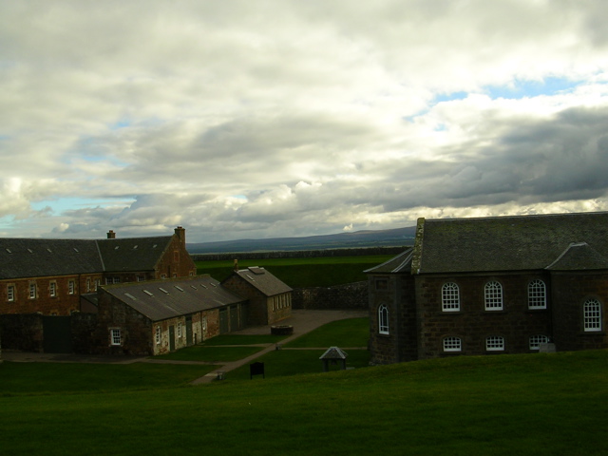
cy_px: 228
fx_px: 667
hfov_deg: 49.0
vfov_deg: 37.7
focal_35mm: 38
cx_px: 304
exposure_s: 1/238
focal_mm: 5.8
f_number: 5.6
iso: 50
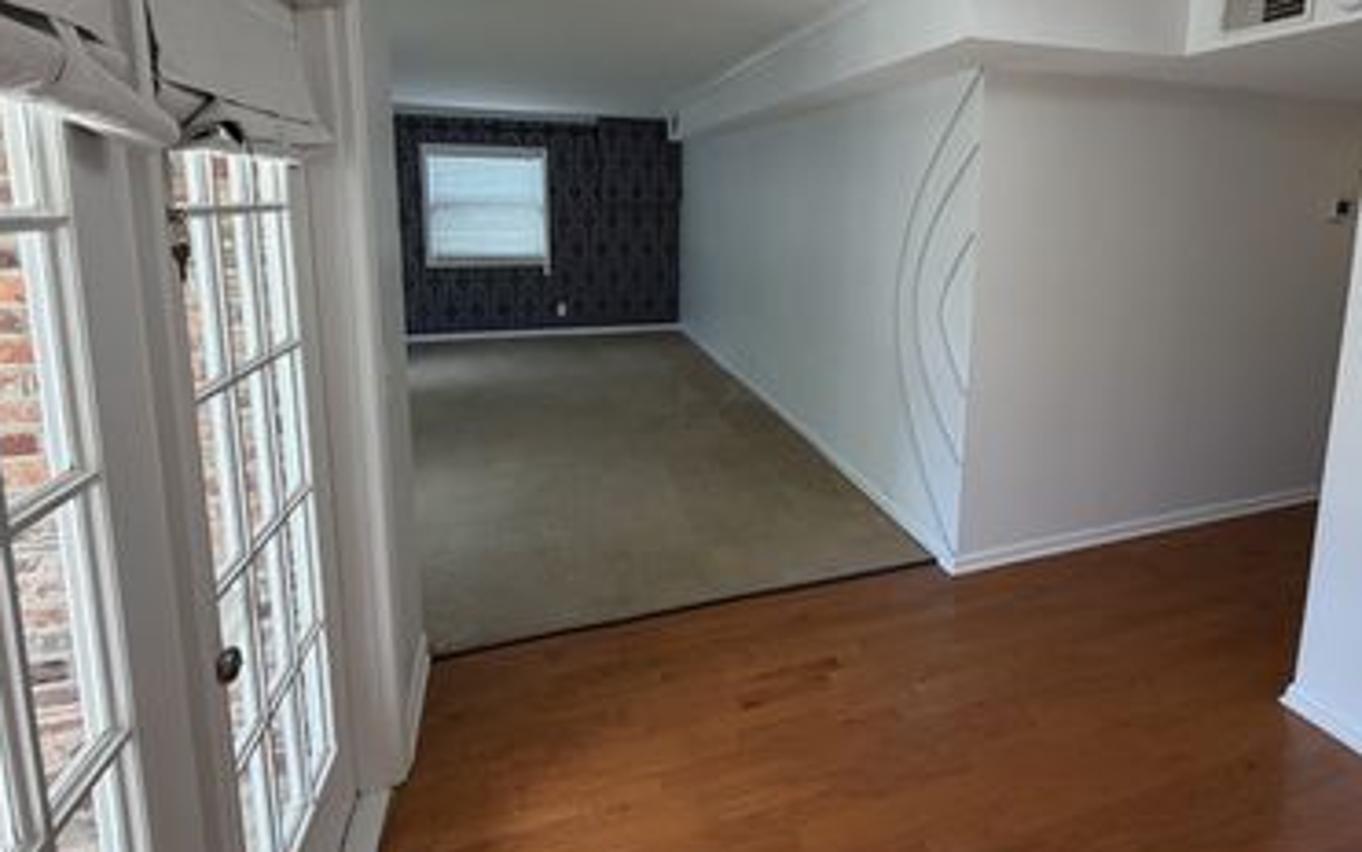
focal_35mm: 20
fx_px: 742
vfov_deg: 58.6
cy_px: 299
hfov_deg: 84.0
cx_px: 815
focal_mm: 2.22
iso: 80
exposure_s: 1/111
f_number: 2.2
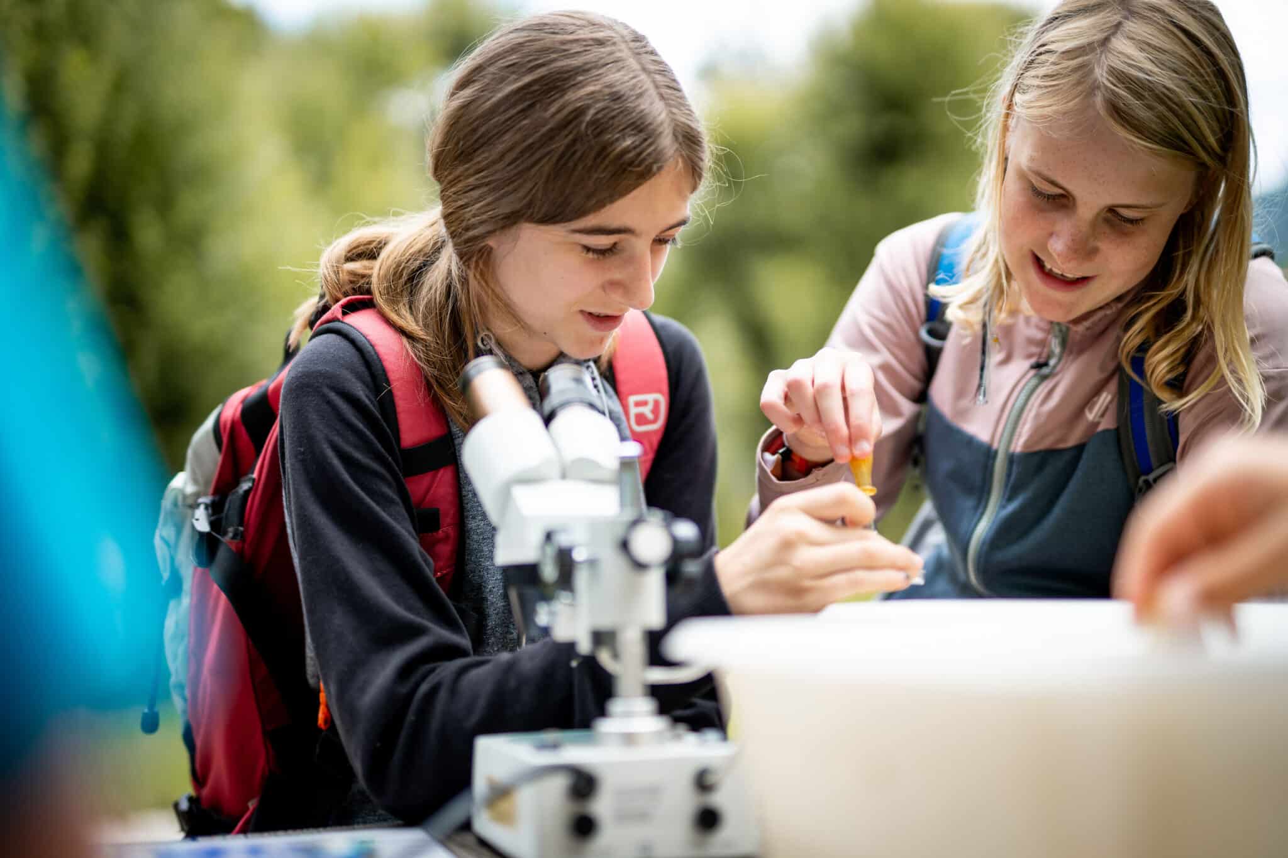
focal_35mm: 50
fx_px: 1789
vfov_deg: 27.0
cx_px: 644
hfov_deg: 39.6
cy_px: 429
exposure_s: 1/1250
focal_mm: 50
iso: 100
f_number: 1.4
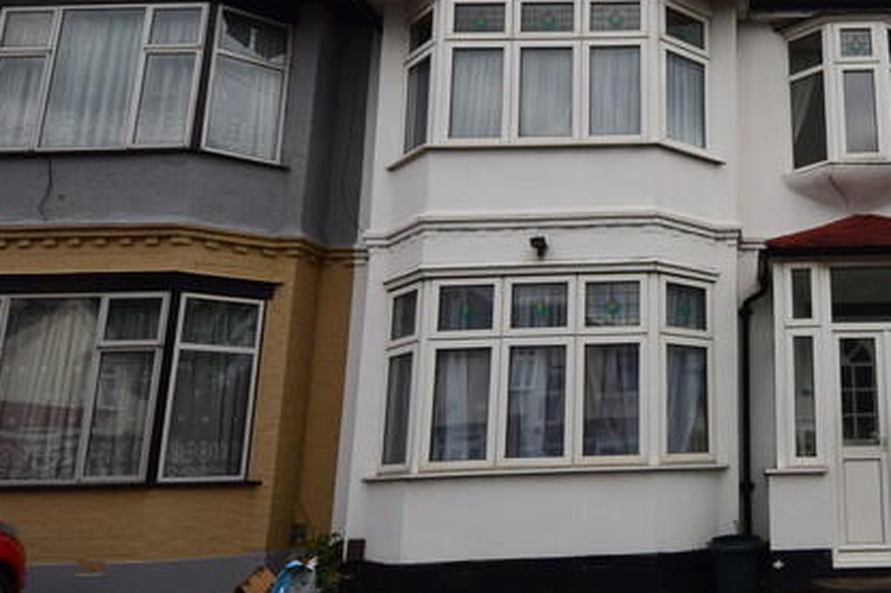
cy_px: 275
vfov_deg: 39.7
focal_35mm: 33
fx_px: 822
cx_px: 760
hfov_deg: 51.8
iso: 100
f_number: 10
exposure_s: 1/200
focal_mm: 9
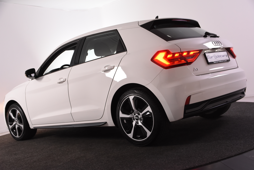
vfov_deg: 31.9
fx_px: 296
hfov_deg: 46.4
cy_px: 85
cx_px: 127
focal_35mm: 42
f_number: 5.6
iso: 1600
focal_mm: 28
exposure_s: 1/125
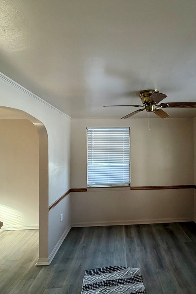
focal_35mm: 20
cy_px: 149
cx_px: 132
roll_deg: +0.7
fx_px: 163
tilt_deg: +2.6
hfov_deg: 60.3
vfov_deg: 84.0
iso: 160
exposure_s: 1/120
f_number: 2.2
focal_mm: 2.22
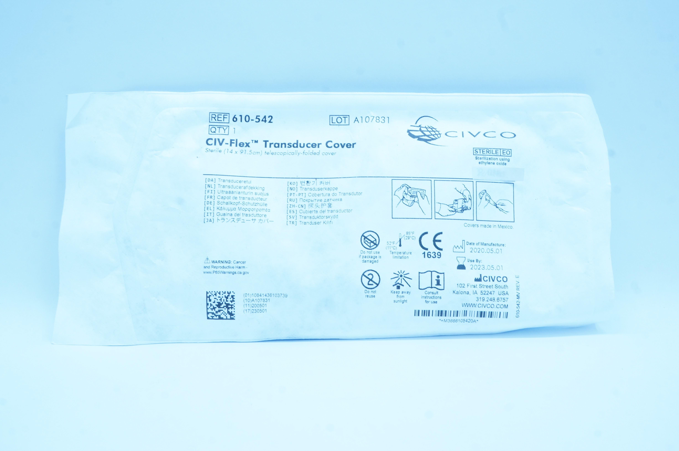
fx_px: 820
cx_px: 340
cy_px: 226
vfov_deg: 30.8
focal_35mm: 44
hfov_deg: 45.0
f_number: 14
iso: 400
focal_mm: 29
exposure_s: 1/13
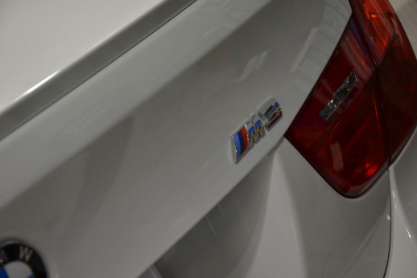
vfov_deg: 13.6
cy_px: 139
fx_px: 1171
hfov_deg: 20.2
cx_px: 211
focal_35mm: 101
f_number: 5.3
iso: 800
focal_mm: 66
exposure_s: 1/40
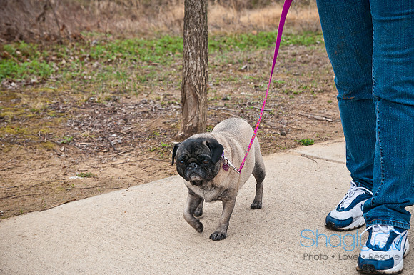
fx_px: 792
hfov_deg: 29.3
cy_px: 138
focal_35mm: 69
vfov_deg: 19.7
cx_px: 207
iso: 200
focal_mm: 46
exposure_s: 1/160
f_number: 5
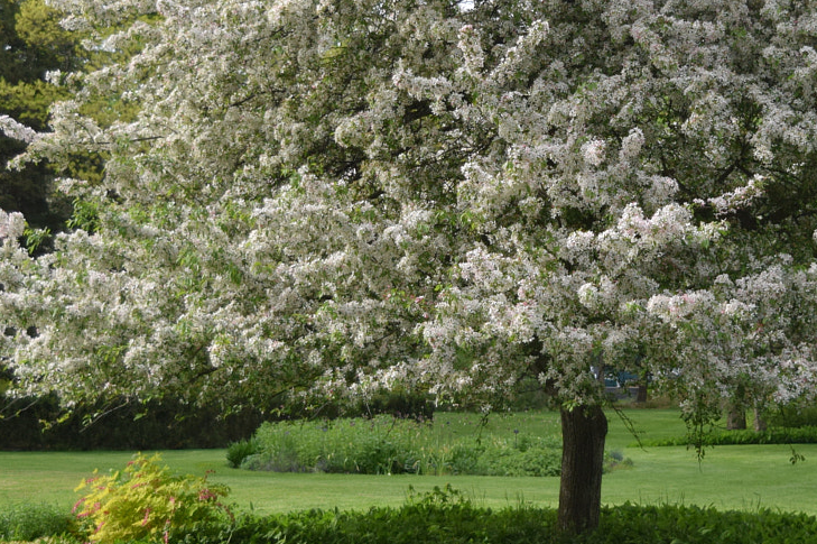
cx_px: 614
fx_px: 2540
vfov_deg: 12.2
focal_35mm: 112
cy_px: 136
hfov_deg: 18.2
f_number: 5
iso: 400
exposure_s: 1/1250
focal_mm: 34
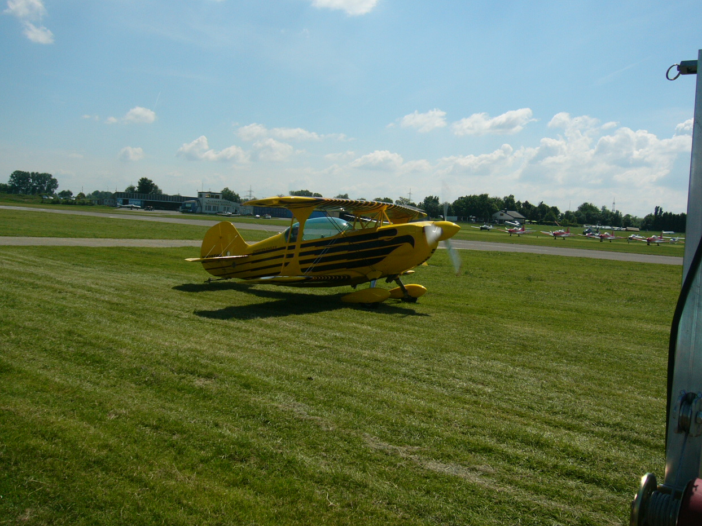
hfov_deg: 51.4
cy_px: 258
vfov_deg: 39.7
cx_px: 348
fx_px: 730
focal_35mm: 36
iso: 50
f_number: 8
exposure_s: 1/250
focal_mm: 5.8
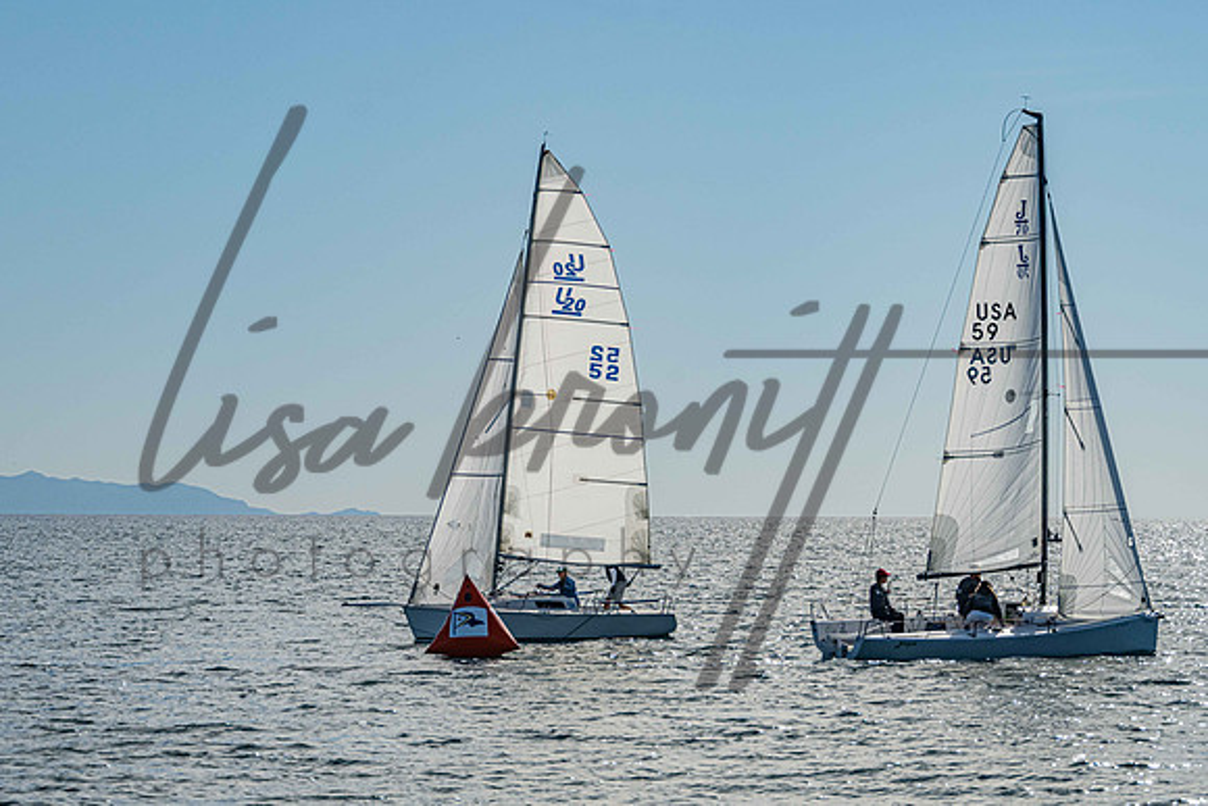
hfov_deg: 11.1
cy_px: 403
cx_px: 601
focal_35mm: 185
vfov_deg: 7.4
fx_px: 6194
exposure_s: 1/5000
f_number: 7.1
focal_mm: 140
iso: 320
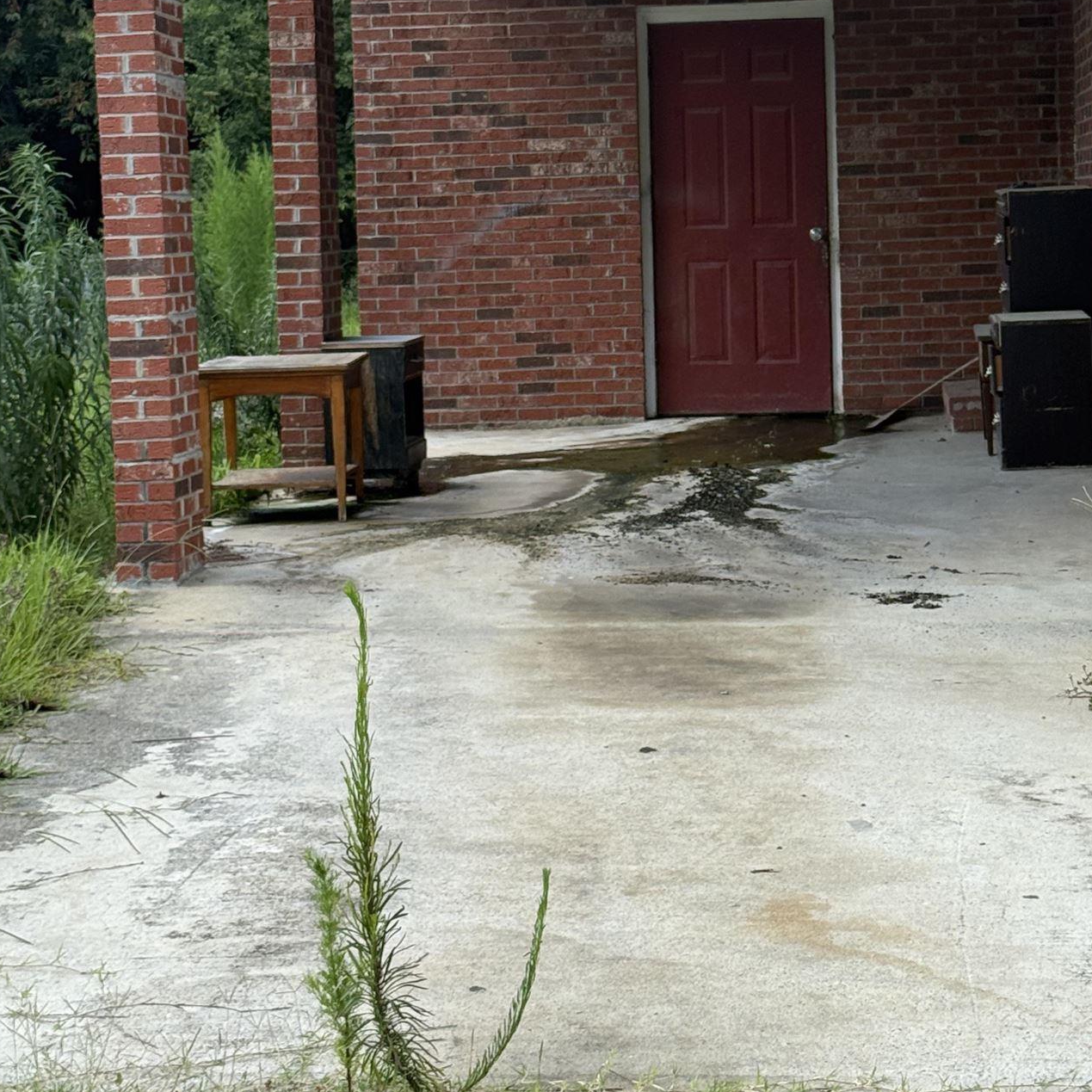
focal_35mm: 77
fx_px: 2748
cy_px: 263
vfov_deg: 22.3
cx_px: 677
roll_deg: +1.7
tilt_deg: -0.6
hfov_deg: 22.4
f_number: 1.78
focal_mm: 6.76
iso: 100
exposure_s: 1/1543
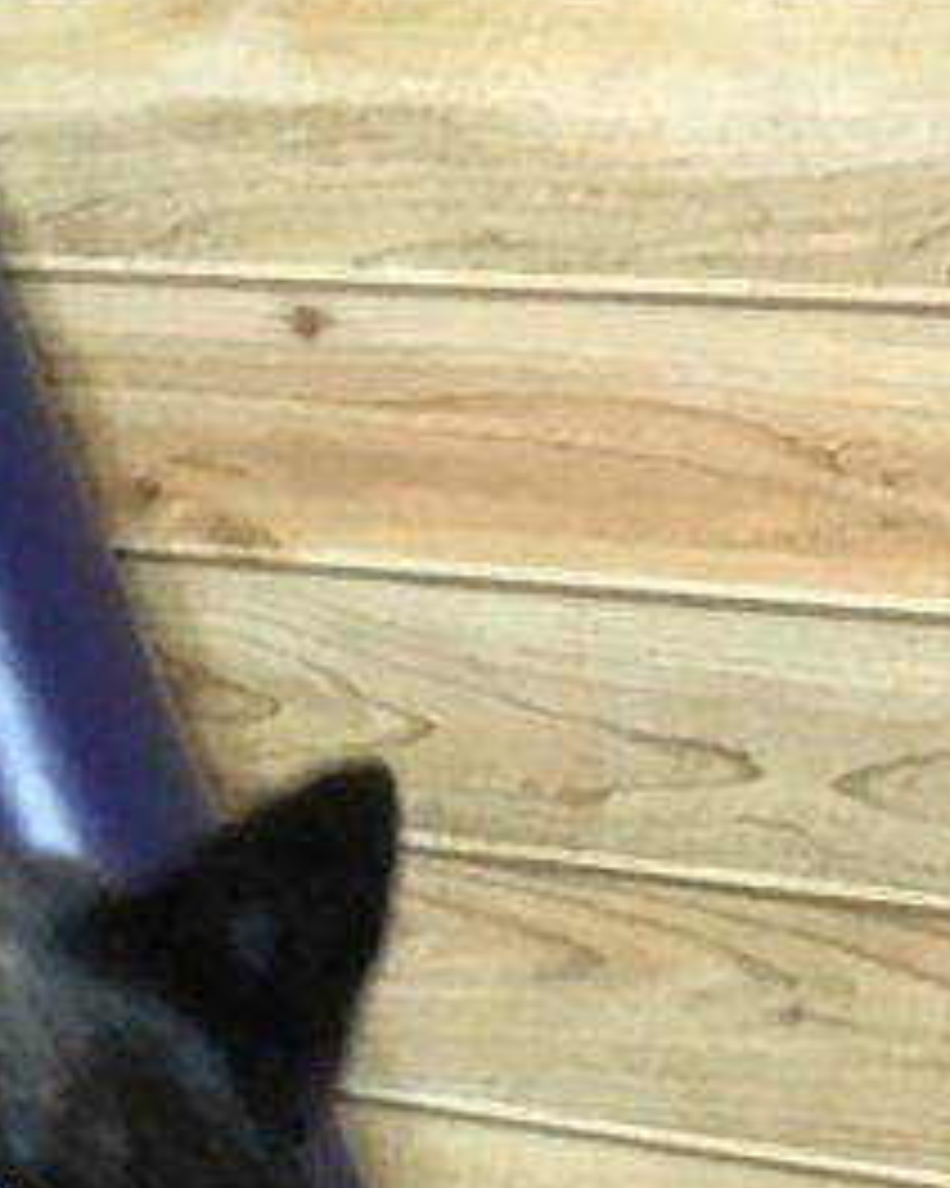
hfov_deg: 13.2
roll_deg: +0.3
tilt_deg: -26.9
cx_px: -518
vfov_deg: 15.7
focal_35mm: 110
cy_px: 1922
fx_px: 3868
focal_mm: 4.15
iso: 320
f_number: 2.2
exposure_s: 1/15
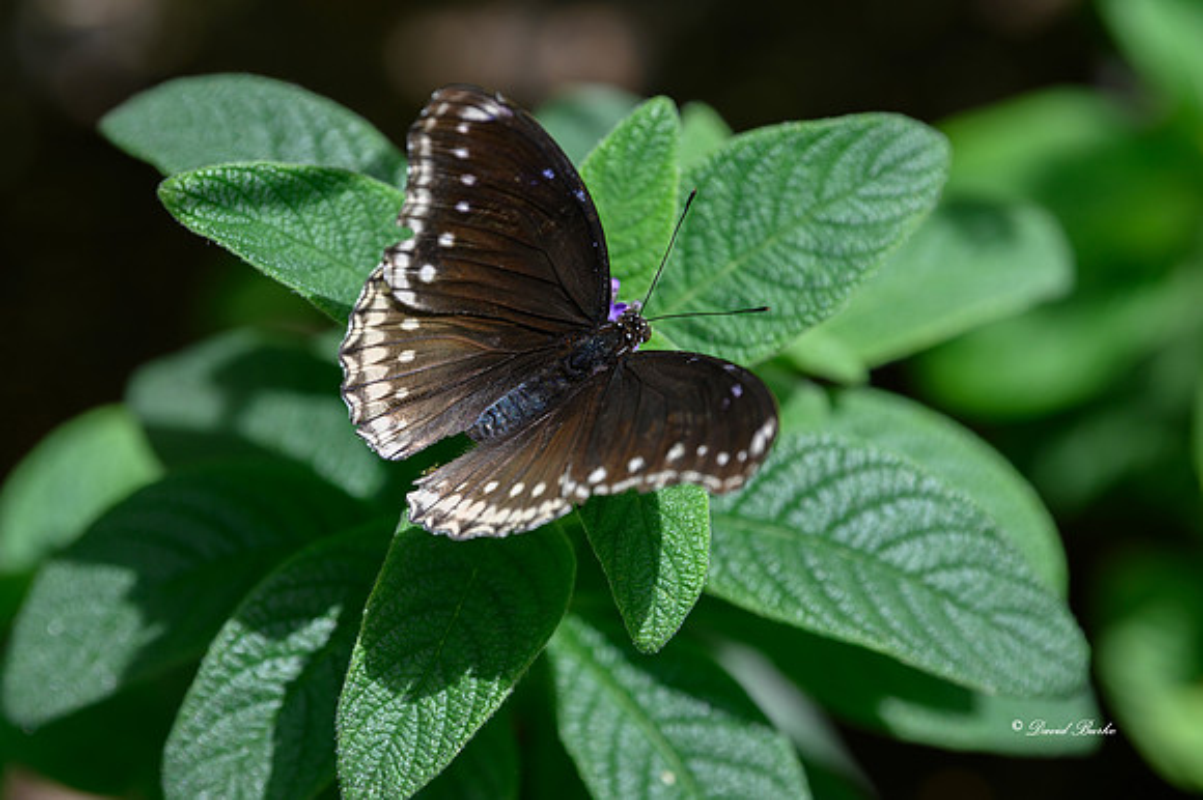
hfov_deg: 8.0
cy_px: 375
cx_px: 625
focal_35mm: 258
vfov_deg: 5.3
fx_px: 8633
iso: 125
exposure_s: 1/250
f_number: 5
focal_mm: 200
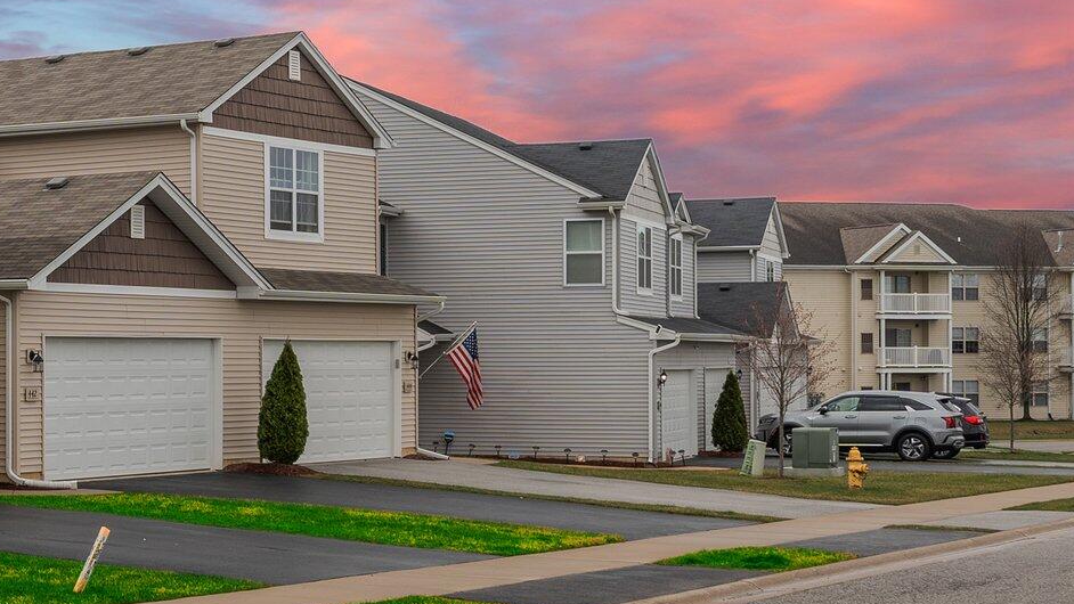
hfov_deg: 24.7
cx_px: 0
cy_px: 349
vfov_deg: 14.7
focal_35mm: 82
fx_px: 2335
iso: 125
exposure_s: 1/60
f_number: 5
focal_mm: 24
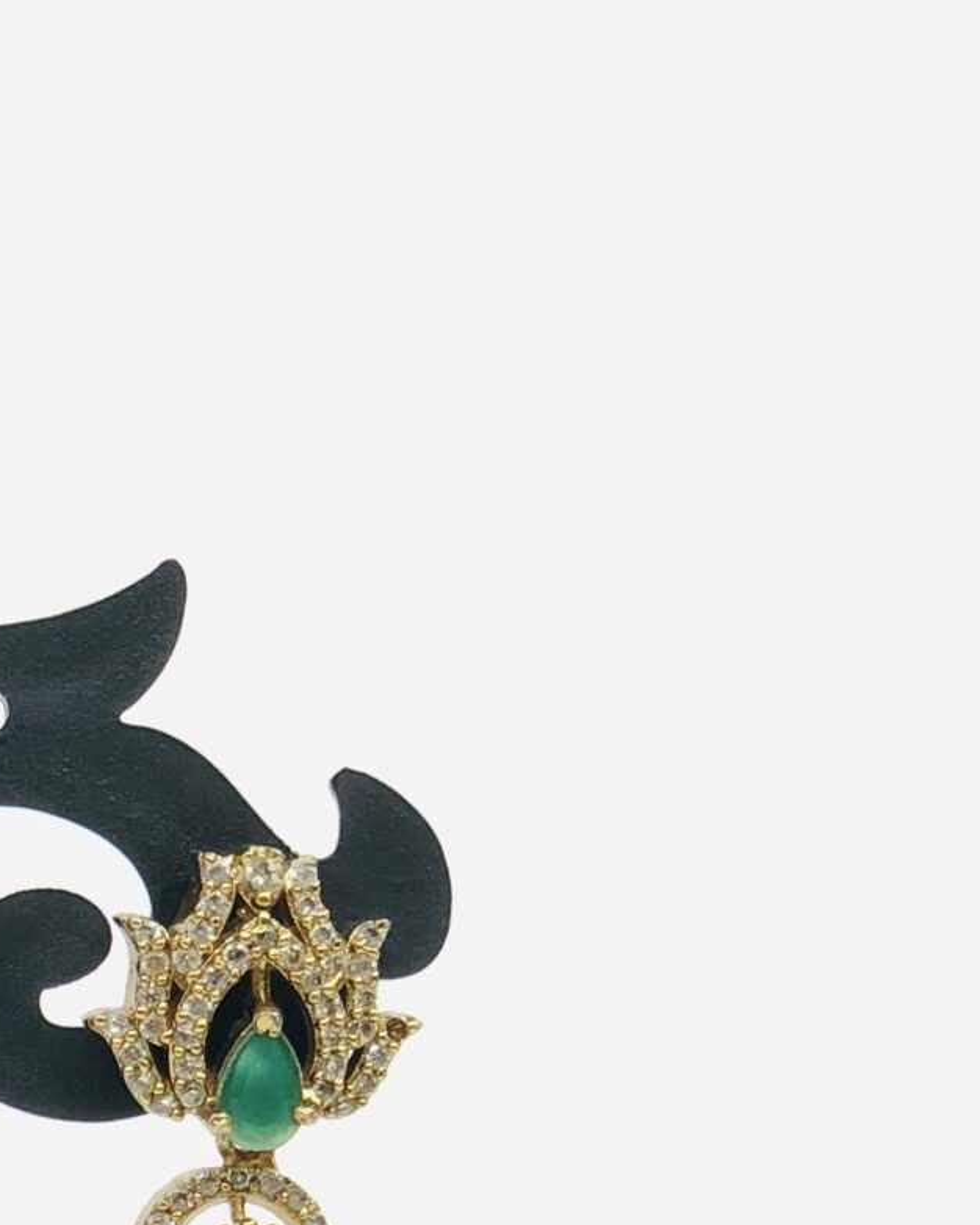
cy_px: 1530
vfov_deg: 11.4
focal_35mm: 166
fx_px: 6021
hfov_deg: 9.1
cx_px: -301
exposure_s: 1/100
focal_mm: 6
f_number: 2.4
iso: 16
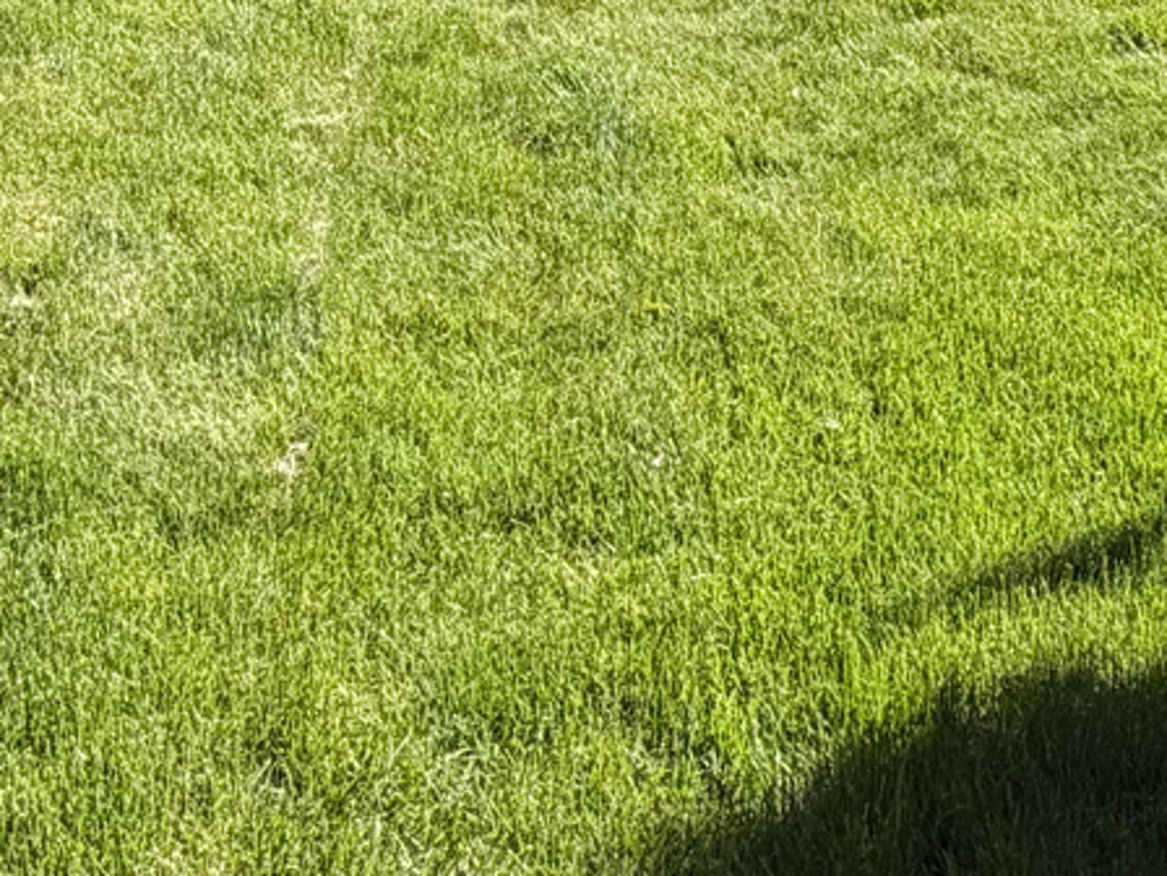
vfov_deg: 18.9
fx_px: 2158
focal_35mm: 64
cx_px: 716
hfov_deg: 30.2
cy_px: -584
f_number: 2.2
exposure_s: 1/750
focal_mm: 2.22
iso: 40
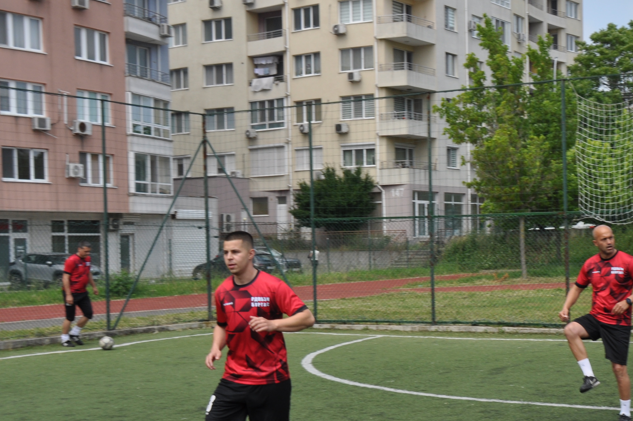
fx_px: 1106
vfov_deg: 21.4
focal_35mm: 63
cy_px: 289
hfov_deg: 31.4
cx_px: 476
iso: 200
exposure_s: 1/320
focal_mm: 24
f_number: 9
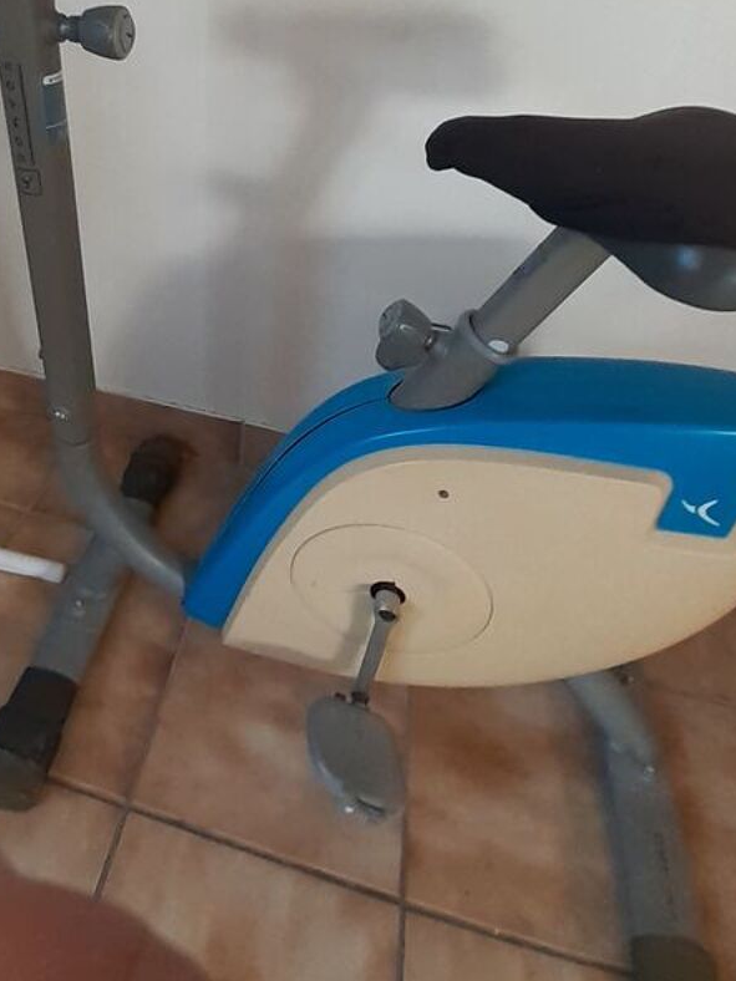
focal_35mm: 22
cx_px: 230
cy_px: 218
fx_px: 624
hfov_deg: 59.3
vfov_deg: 70.0
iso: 160
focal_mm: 1.13
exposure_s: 1/40
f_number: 2.2
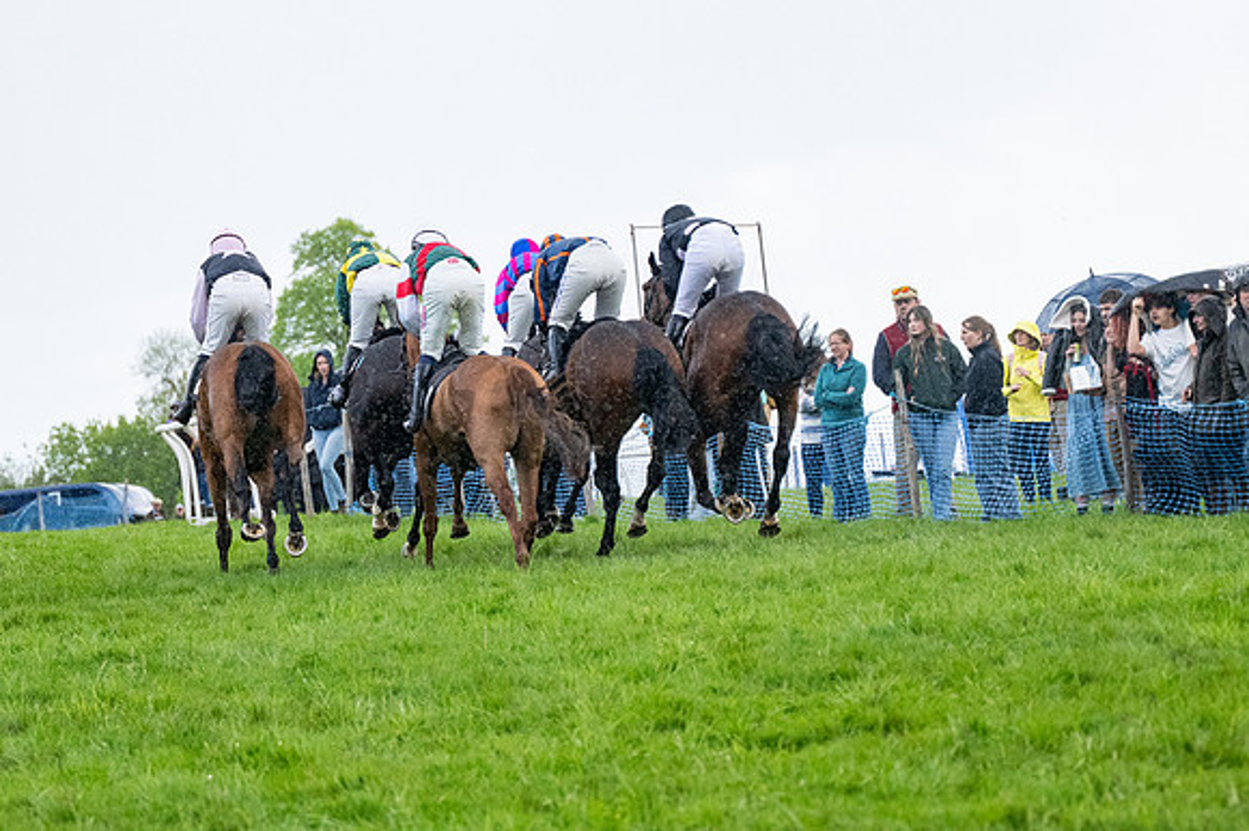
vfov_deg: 9.3
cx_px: 624
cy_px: 416
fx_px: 5097
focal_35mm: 147
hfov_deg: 14.0
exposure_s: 1/1600
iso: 2000
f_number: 4
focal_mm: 98
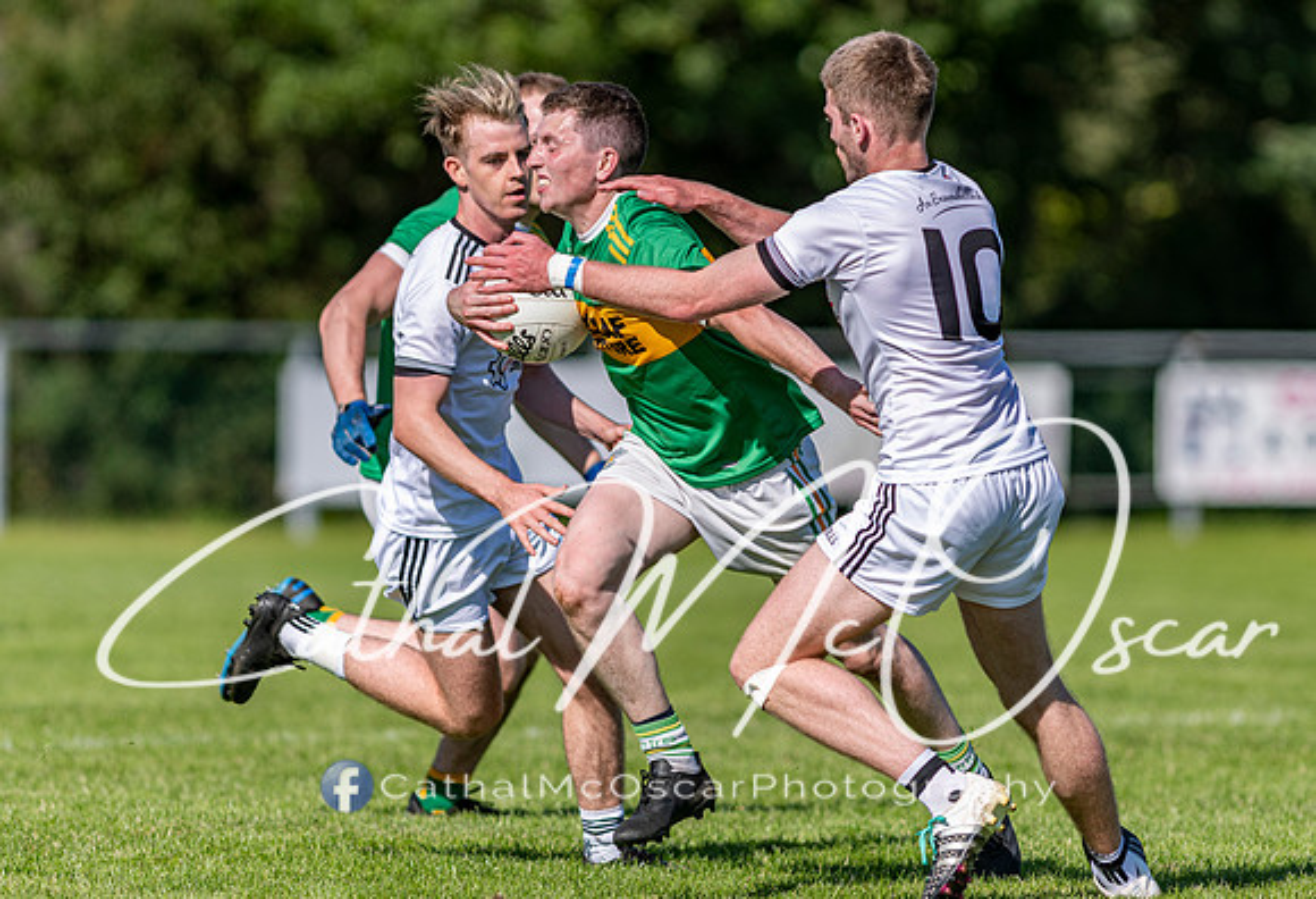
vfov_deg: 2.9
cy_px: 440
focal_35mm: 490
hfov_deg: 4.2
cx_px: 610
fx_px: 18031
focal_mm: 300
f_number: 2.8
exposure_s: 1/2500
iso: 100
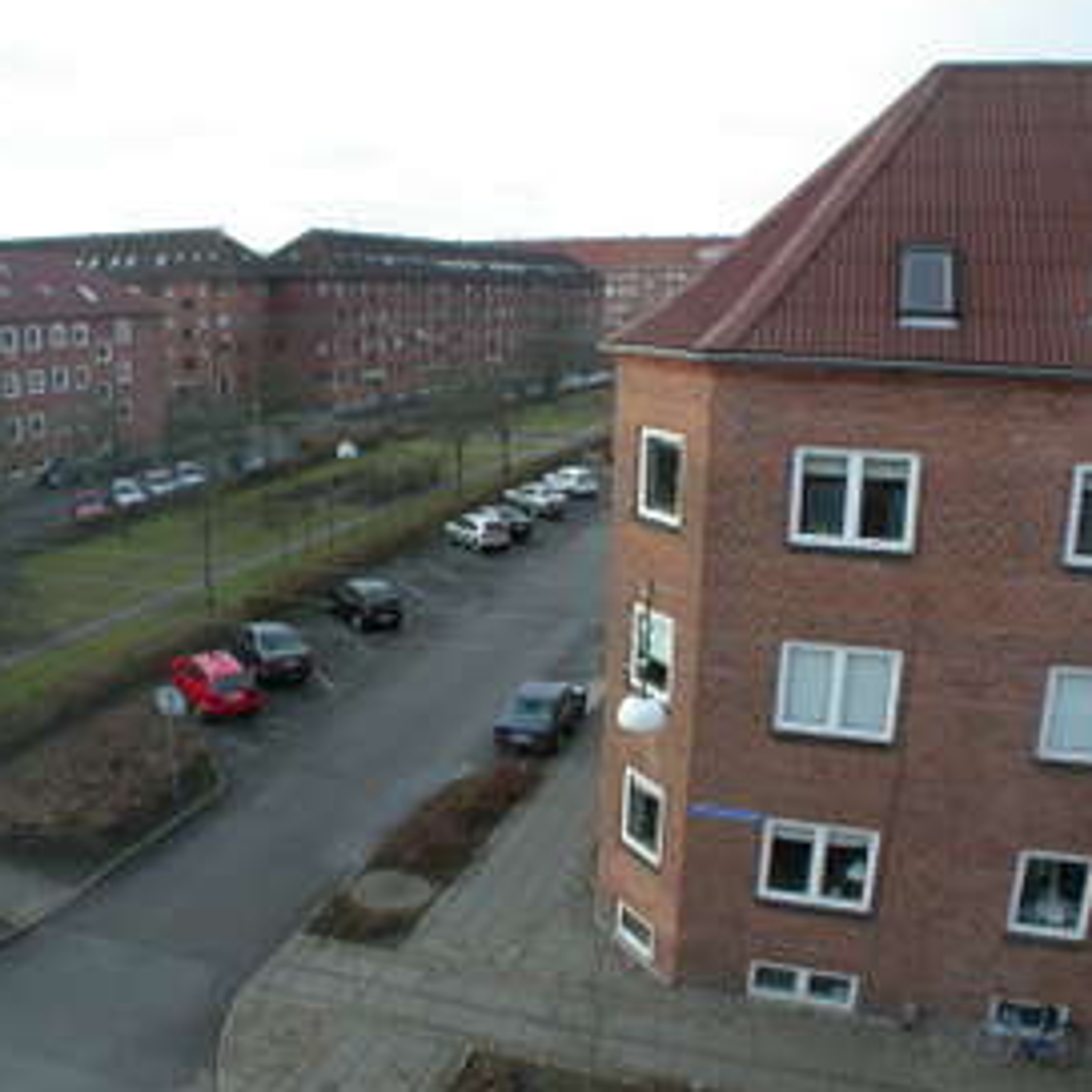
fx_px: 1642
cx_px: 407
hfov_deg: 36.6
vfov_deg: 36.8
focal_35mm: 46
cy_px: 538
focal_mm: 7.85
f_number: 4.2
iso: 100
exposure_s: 1/125
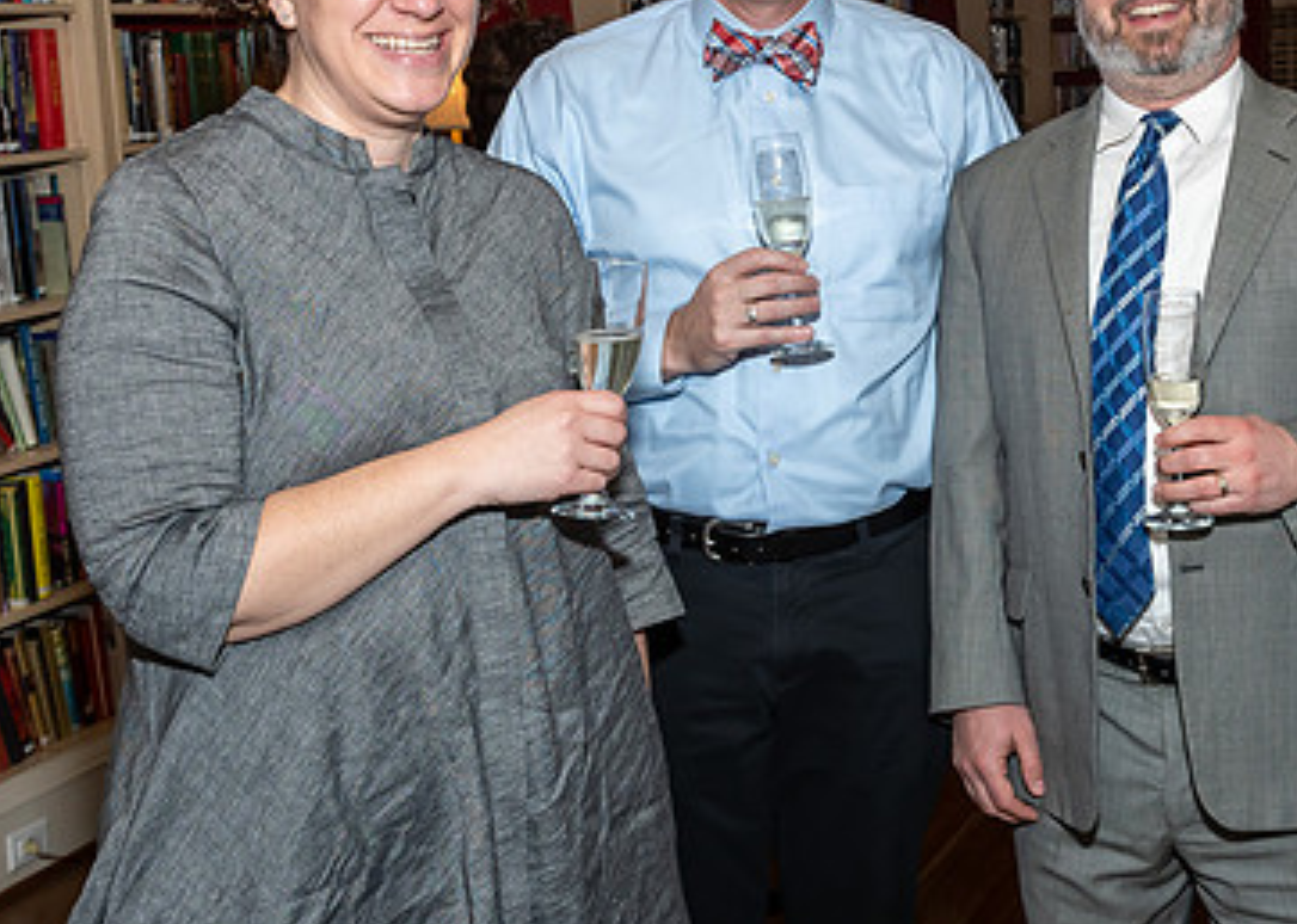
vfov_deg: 22.8
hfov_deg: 31.2
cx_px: 956
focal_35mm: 62
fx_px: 2282
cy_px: 329
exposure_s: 1/250
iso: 400
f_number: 6.3
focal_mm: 23
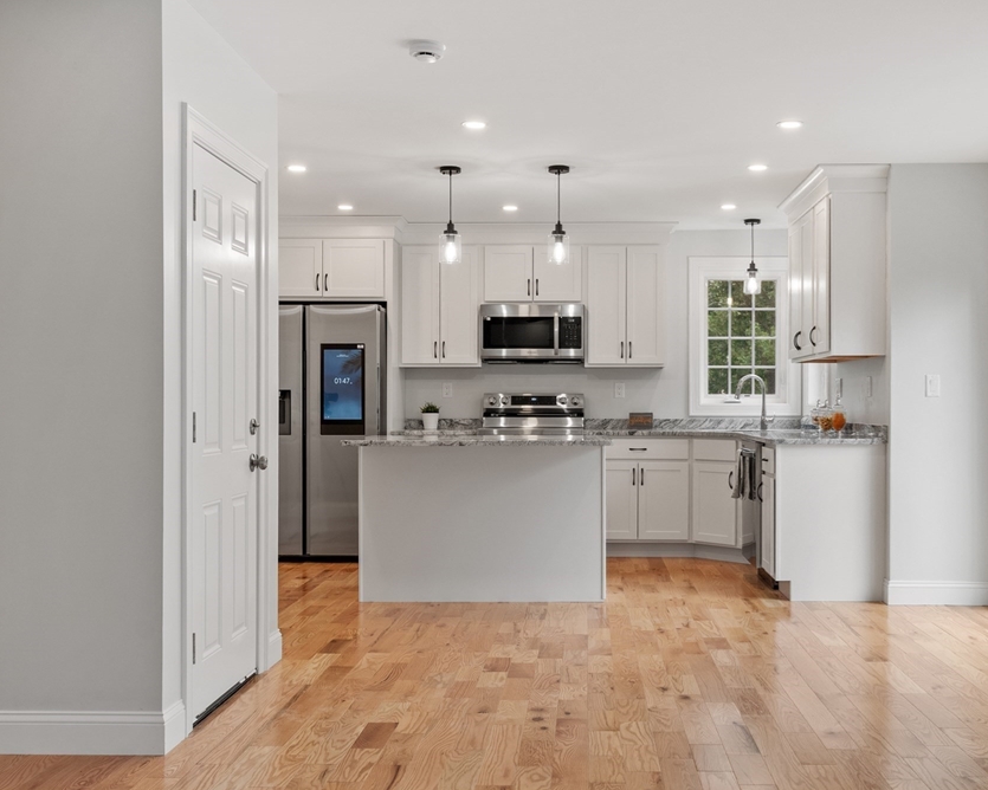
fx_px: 1111
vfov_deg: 39.2
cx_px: 573
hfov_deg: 47.8
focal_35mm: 38
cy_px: 393
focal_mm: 22
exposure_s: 1/5
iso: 400
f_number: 7.1
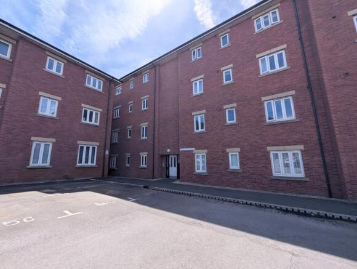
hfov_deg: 110.4
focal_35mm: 12
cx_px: 178
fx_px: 124
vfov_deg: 94.7
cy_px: 134
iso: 44
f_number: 1.7
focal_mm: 2.02
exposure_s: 1/3436
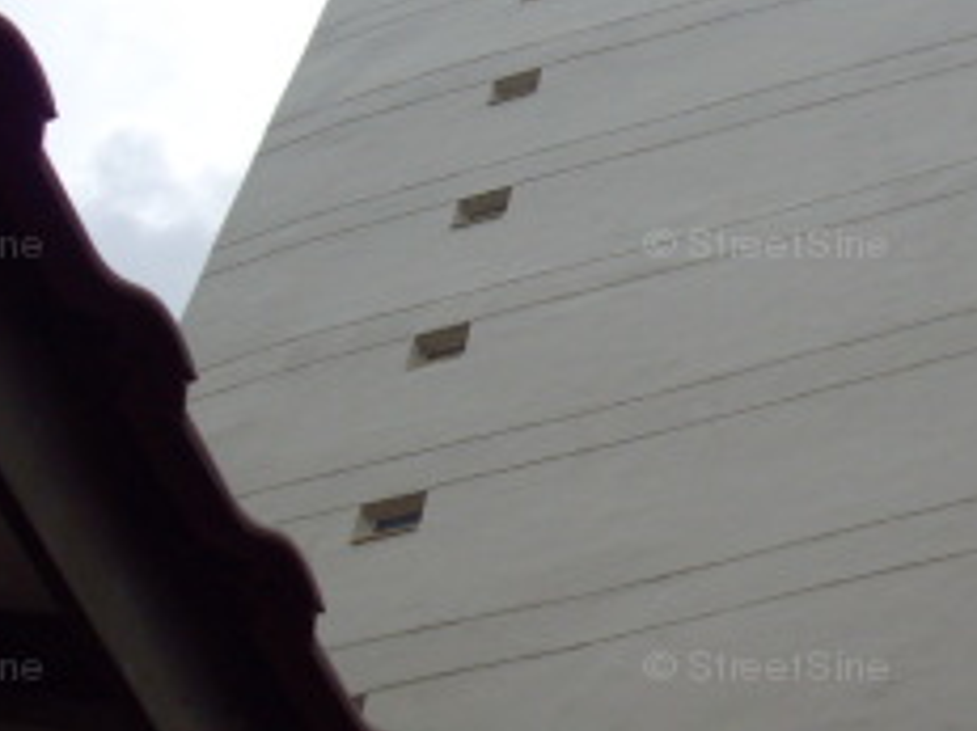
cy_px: 249
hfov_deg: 21.5
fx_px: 2482
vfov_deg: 16.7
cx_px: 960
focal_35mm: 88
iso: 80
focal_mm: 6.2
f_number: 5.6
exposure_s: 1/1000
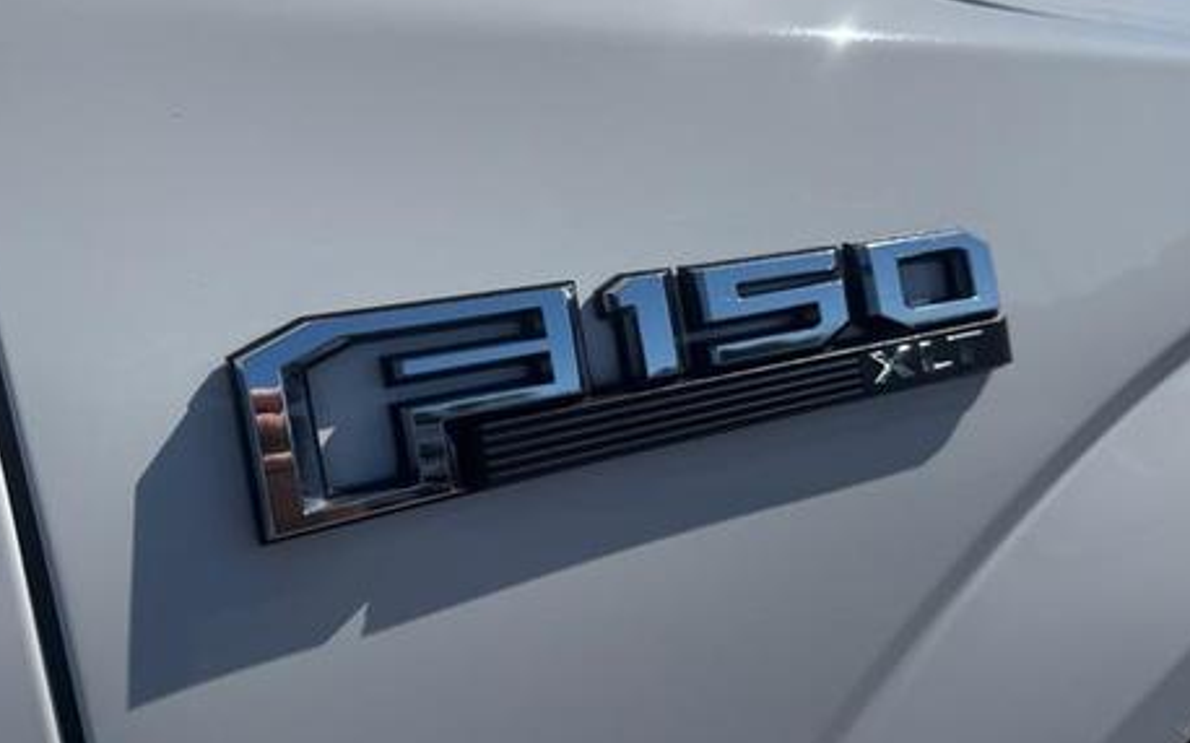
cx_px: 613
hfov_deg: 66.5
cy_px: 366
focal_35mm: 28
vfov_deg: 44.5
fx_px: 908
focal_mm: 6.76
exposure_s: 1/9009
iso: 80
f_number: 1.78
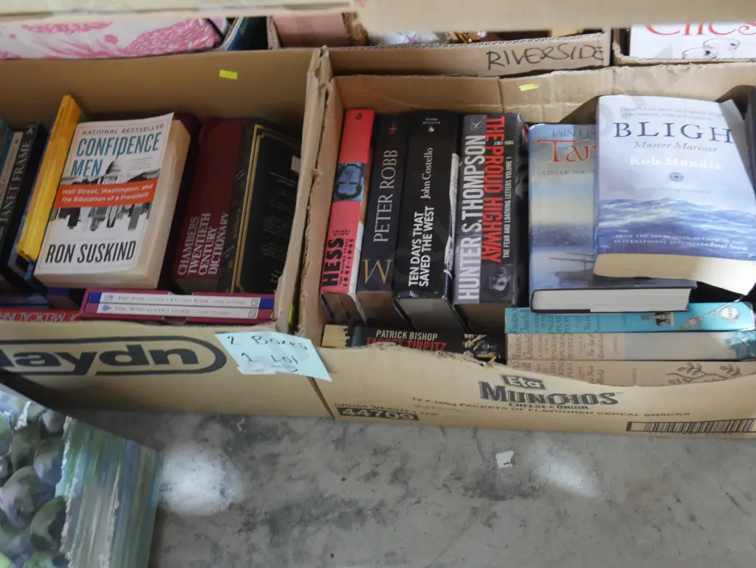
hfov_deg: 39.6
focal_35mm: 48
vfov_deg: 30.3
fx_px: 1049
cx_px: 378
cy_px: 284
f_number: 5.2
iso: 3200
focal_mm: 24
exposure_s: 1/20
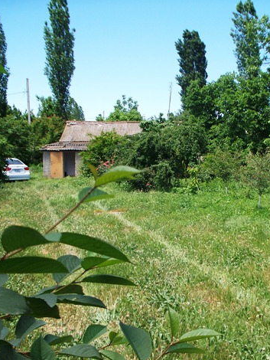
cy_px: 182
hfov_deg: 29.2
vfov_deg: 38.9
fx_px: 509
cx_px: 204
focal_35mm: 49
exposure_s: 1/500
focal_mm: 7.54
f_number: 2.8
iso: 64
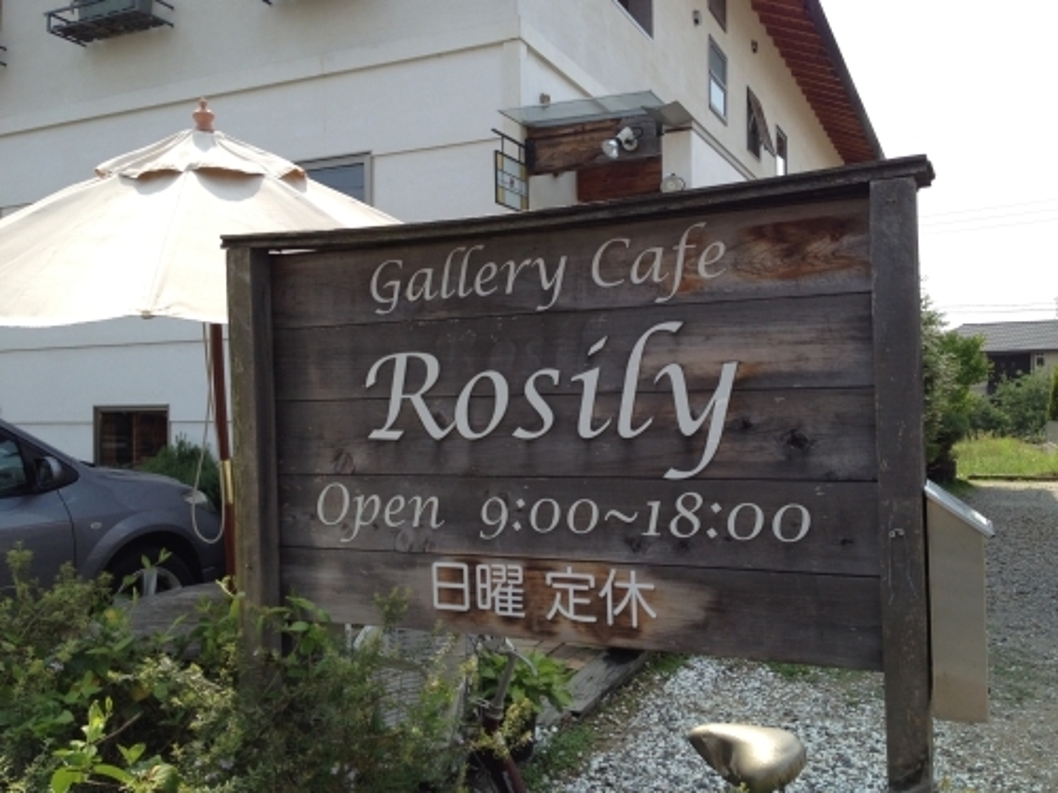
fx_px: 1070
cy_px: 396
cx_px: 529
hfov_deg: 52.6
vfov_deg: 40.7
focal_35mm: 35
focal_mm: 4.28
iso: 64
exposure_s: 1/1042
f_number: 2.4
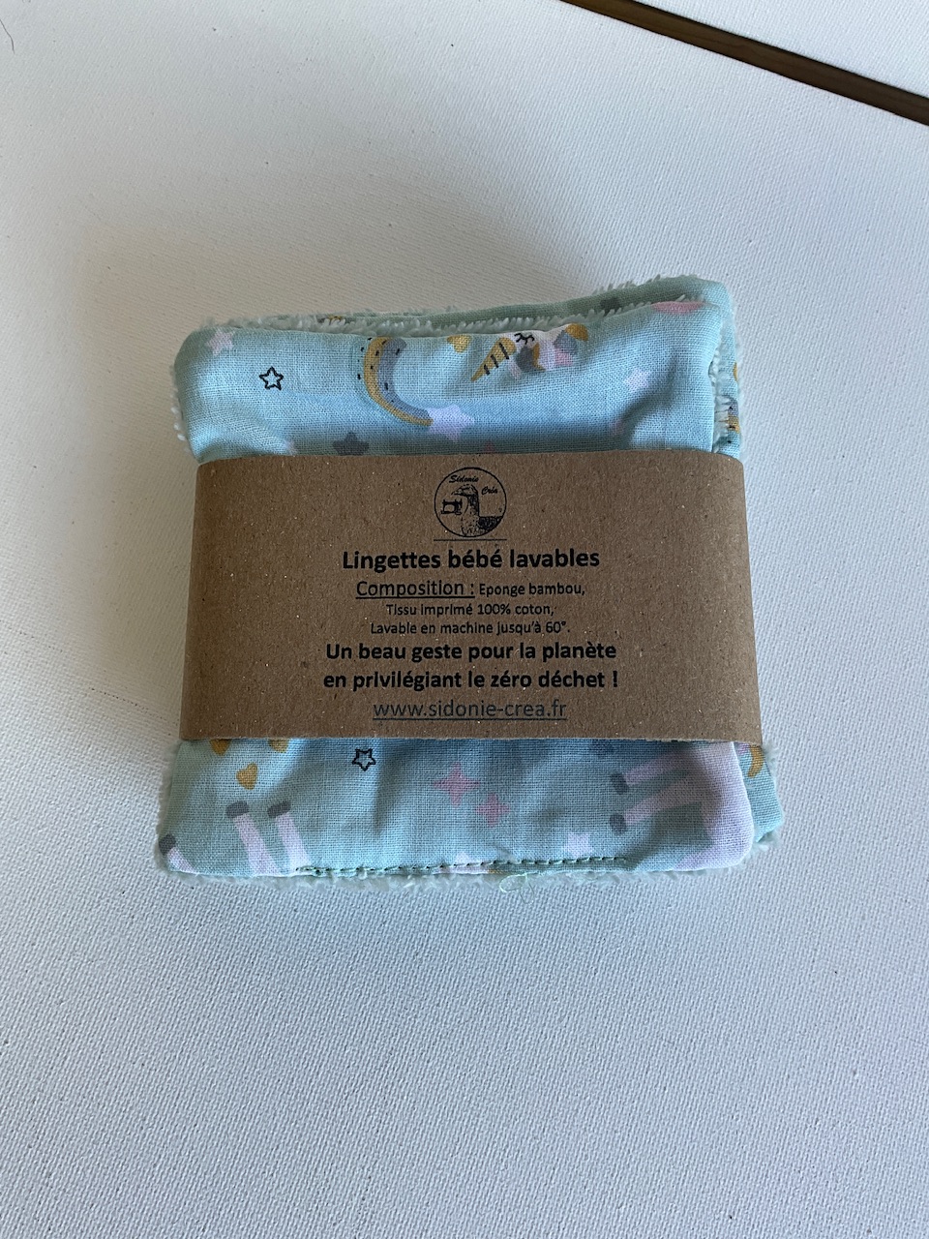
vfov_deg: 61.7
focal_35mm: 29
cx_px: 464
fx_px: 1038
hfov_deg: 48.2
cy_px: 620
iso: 32
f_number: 1.8
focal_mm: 3
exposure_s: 1/100
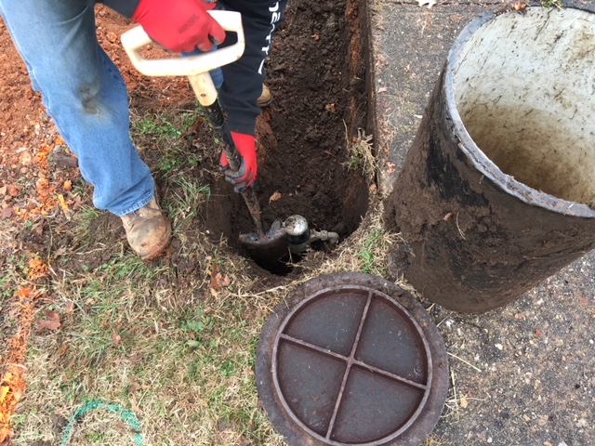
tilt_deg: -60.0
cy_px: 223
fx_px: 498
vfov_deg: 48.2
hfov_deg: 61.7
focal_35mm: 29
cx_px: 298
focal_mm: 4.15
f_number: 2.2
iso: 25
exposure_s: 1/40
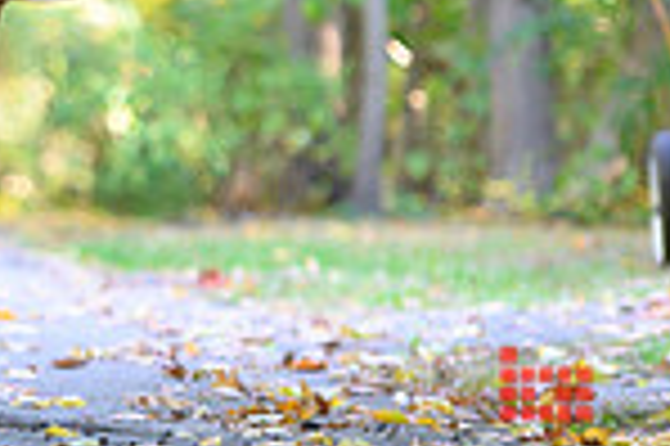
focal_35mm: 507
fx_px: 9425
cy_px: -288
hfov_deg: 4.0
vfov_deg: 2.7
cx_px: -486
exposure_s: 1/200
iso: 1600
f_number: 3.2
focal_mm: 130
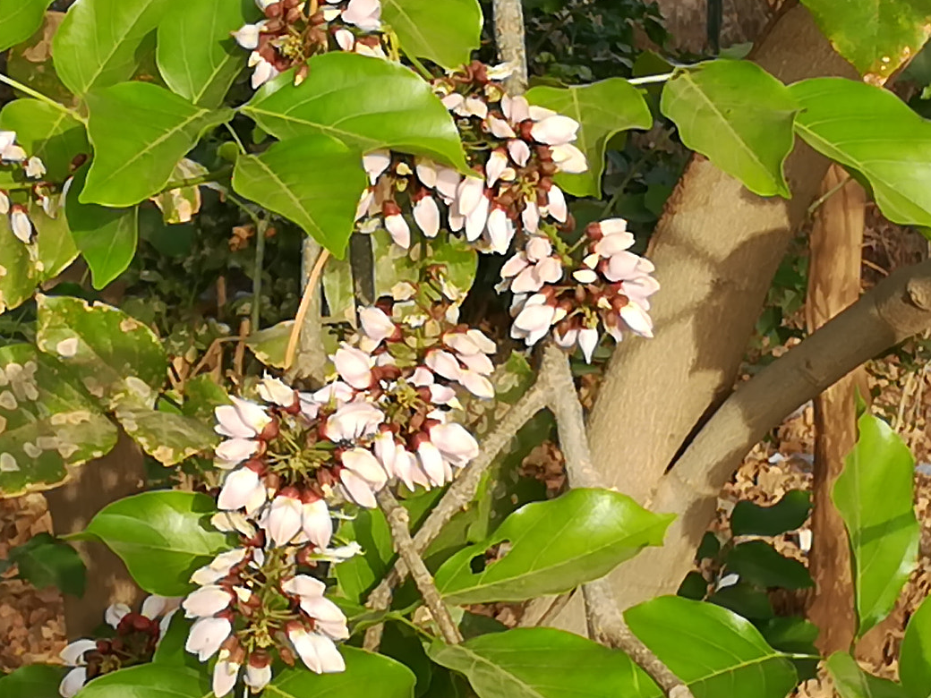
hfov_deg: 46.7
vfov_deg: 35.9
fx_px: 1076
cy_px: 316
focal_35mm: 40
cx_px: 412
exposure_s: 1/344
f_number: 2.2
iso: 50
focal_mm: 3.83
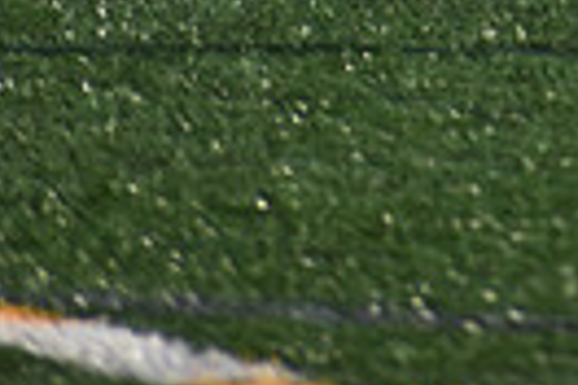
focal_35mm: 1980
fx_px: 31788
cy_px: -805
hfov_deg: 1.0
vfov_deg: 0.7
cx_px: 733
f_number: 6.3
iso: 400
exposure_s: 1/1000
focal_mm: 300
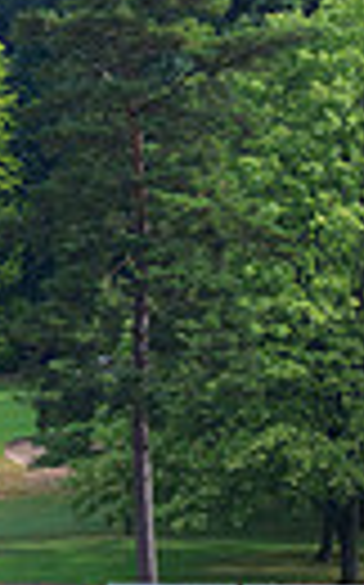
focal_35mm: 685
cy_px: 7
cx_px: -813
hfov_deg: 1.9
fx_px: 10897
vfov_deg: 3.1
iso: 500
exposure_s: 1/2000
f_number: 5.6
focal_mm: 145
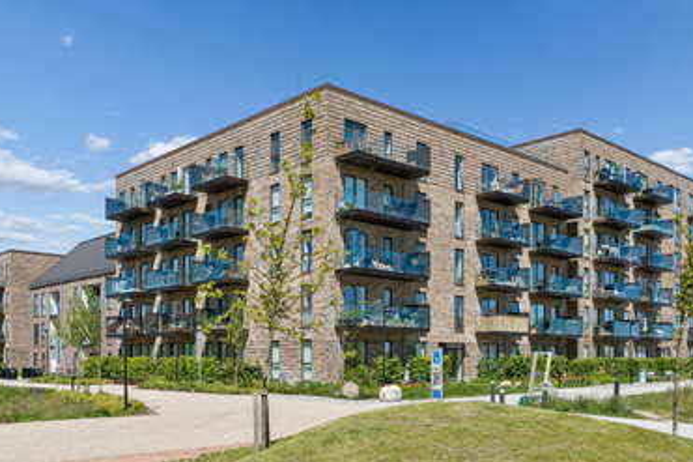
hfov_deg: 55.8
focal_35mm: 34
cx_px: 332
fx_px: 654
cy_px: 260
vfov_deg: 38.8
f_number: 8
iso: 320
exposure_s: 1/800
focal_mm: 30
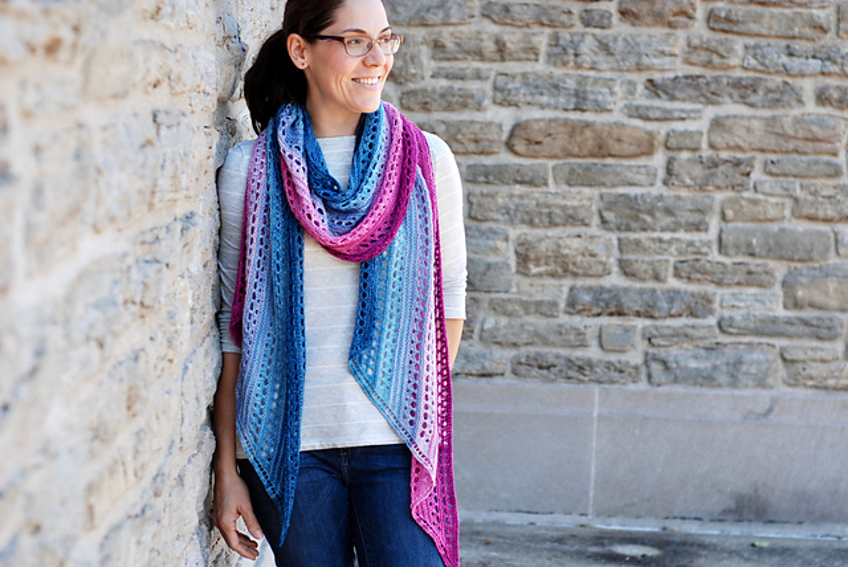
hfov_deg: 27.0
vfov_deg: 18.2
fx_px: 1768
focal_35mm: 75
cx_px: 424
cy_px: 284
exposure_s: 1/640
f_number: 3.2
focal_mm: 50
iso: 400
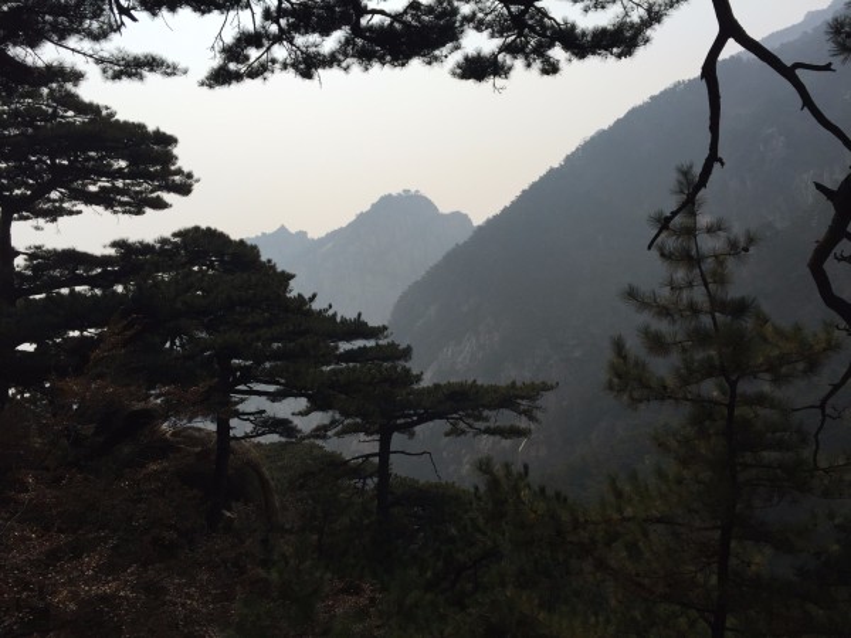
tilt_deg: -2.5
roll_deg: +4.0
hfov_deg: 61.7
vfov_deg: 48.2
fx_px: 713
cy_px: 319
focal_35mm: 29
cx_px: 426
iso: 32
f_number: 2.2
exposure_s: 1/5650
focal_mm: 4.15
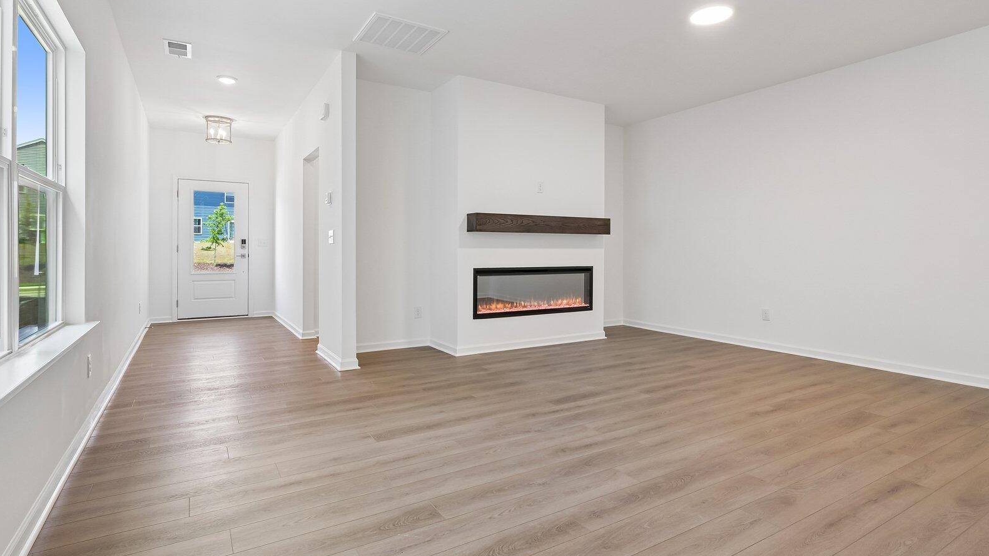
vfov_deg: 58.2
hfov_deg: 89.6
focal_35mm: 19
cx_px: 504
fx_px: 498
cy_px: 247
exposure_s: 1/15
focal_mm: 14
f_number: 8
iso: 220
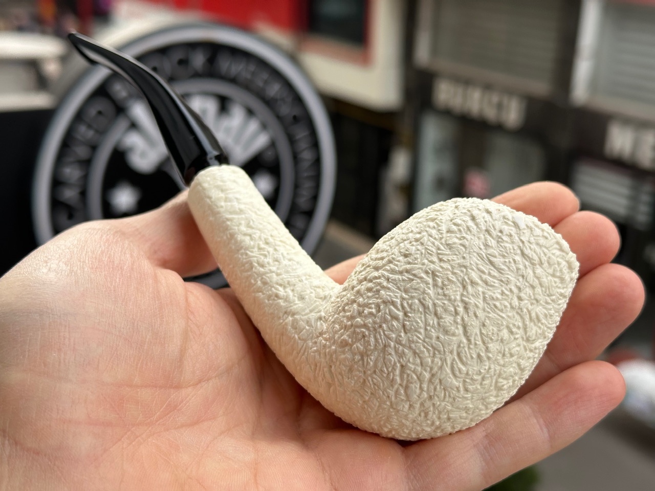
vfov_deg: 30.3
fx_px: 908
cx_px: 328
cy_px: 246
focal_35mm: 48
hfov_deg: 39.7
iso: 64
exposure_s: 1/872
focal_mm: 6.86
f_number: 1.78
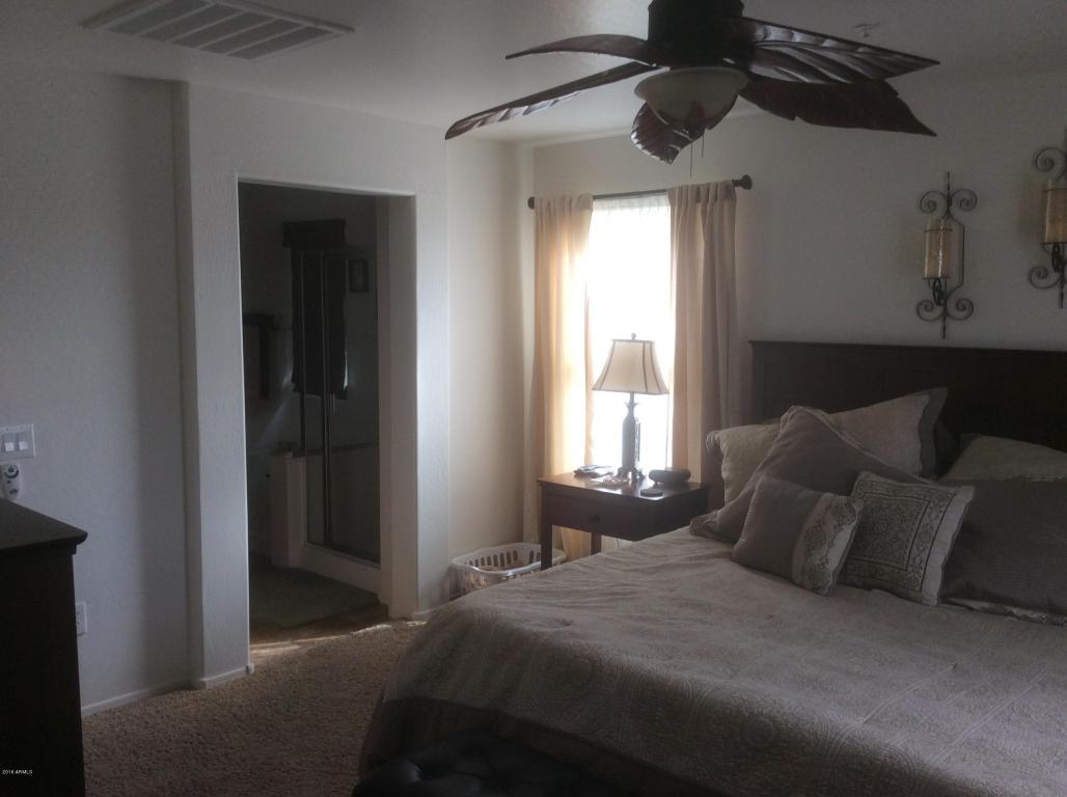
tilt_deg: -8.8
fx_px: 985
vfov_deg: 44.1
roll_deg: +0.1
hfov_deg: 56.9
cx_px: 534
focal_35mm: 32
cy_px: 398
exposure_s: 1/60
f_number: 2.4
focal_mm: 3.3
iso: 40
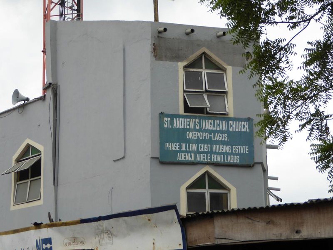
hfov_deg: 26.0
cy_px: 125
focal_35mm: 75
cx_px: 166
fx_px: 721
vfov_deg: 19.6
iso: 80
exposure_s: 1/250
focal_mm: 12.5
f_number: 4.5
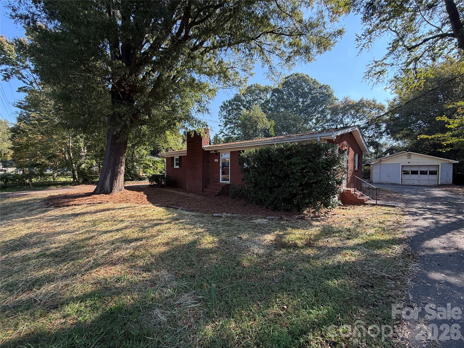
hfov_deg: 102.1
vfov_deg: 85.7
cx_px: 232
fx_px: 188
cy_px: 174
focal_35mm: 14
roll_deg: -1.3
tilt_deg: -0.7
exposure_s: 1/261
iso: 50
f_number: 2.2
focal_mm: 2.22
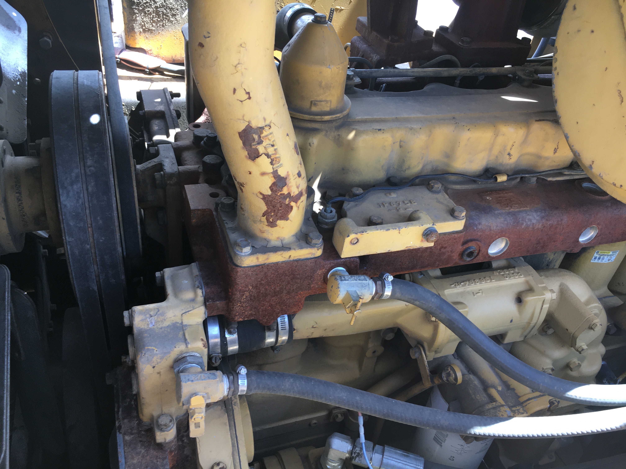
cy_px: 234
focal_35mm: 29
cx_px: 313
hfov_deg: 61.7
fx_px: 524
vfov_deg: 48.2
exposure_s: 1/120
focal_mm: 4.15
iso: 40
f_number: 2.2
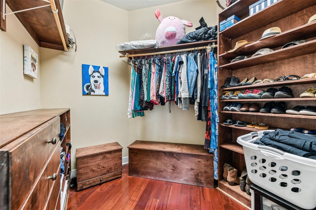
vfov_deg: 81.2
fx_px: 123
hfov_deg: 104.3
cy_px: 105
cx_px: 158
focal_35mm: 14
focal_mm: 14
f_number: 8
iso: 400
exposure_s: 1/1.67
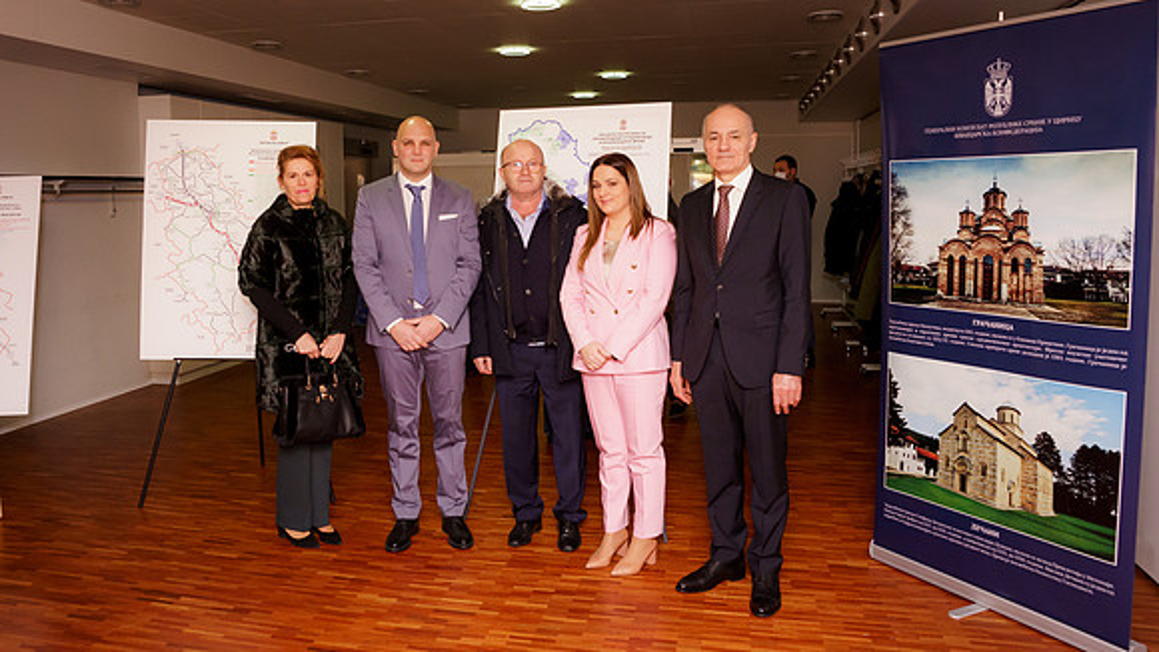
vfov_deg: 40.8
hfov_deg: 66.9
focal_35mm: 28
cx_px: 519
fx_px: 874
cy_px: 274
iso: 2500
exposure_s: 1/250
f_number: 4
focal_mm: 24
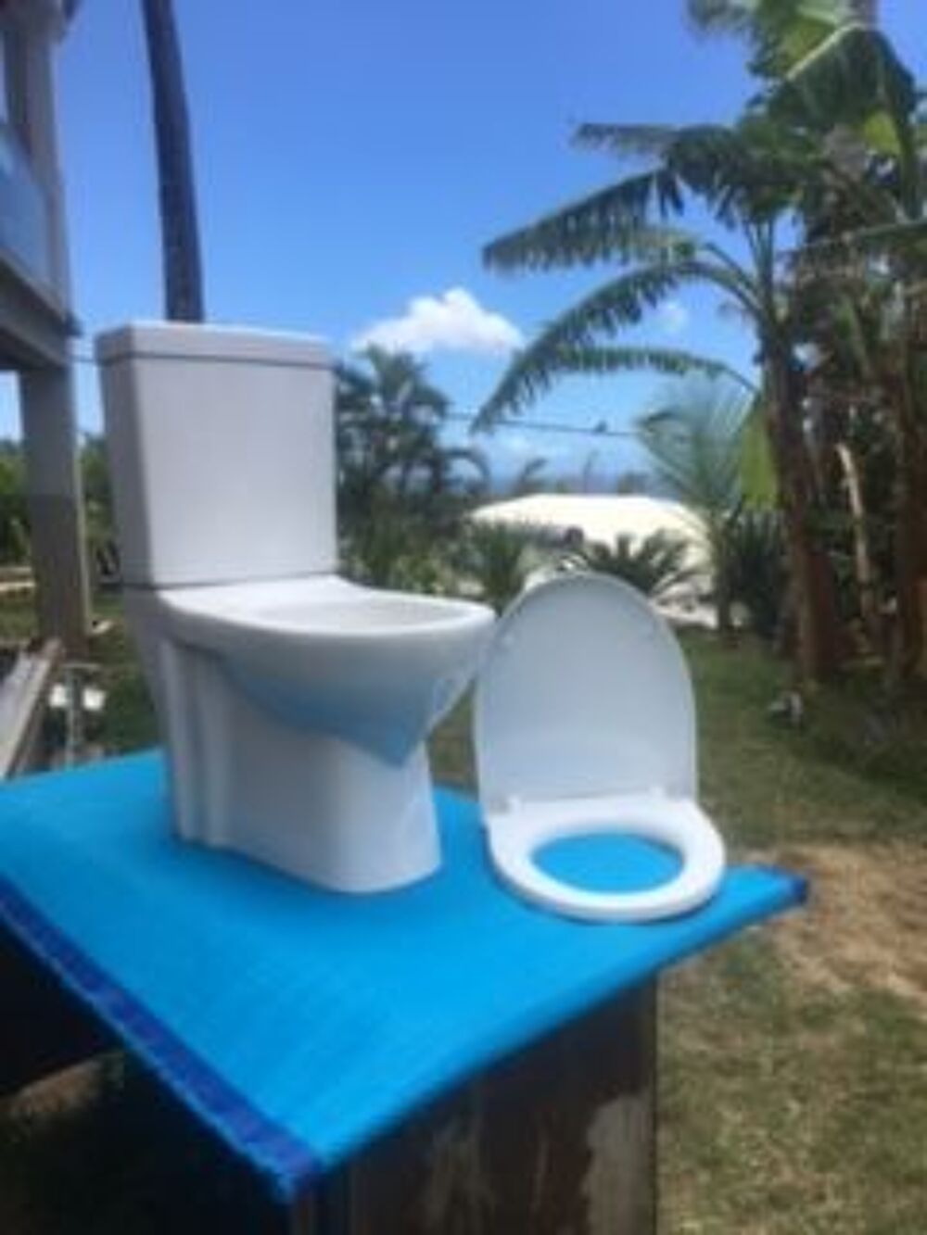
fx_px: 1035
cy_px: 618
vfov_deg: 61.7
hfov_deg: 48.2
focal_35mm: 29
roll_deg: -0.3
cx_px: 464
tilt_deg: -7.2
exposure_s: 1/1508
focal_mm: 4.15
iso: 25
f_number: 2.2
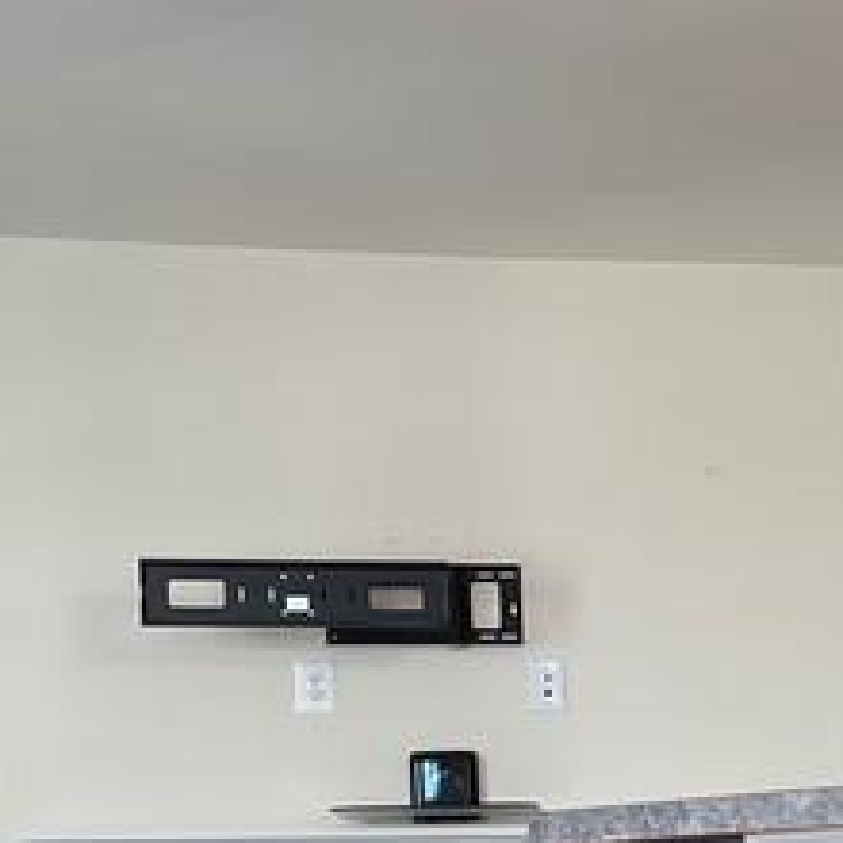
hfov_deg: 14.8
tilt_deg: -0.8
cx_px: 1349
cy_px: 1038
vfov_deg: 15.6
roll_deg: +2.0
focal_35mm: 107
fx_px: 2948
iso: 64
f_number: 1.6
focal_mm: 5.1
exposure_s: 1/60
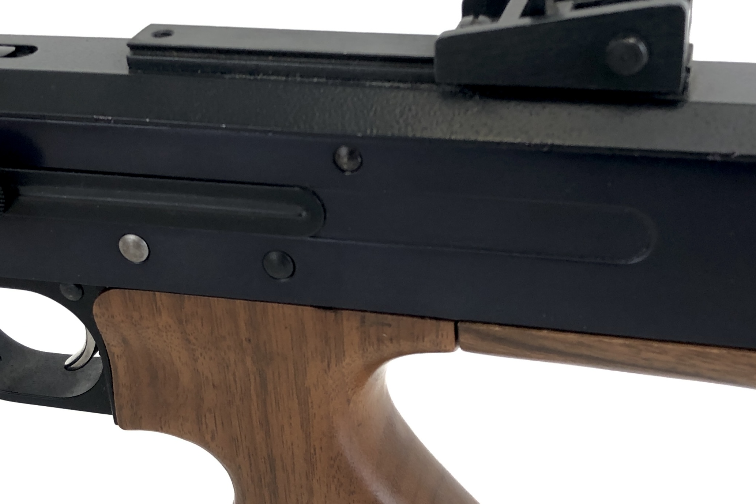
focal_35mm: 36
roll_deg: +1.8
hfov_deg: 53.1
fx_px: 756
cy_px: 267
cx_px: 361
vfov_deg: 36.9
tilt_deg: -23.0
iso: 40
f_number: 1.8
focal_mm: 3.99
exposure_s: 1/24
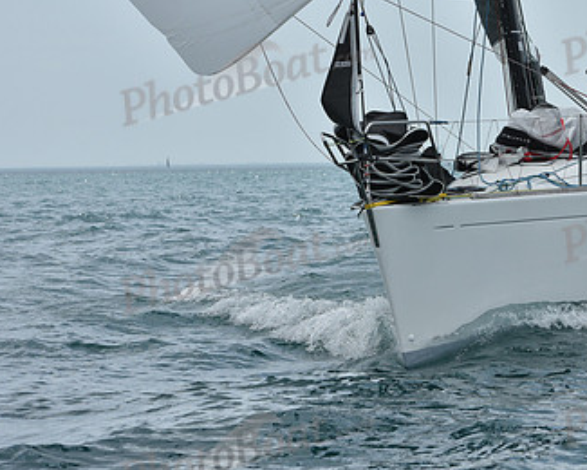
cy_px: 147
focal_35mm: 201
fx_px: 3492
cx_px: 470
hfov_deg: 9.6
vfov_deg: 7.7
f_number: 9
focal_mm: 120
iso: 250
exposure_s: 1/1250
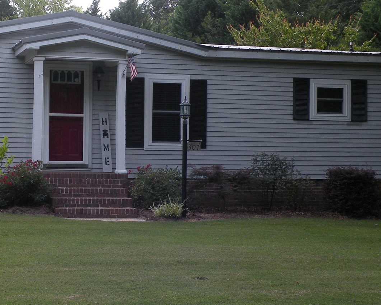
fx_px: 891
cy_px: 144
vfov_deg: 19.4
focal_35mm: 79
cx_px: 86
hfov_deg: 23.8
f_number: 4
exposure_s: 1/112
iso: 64
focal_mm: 7.4
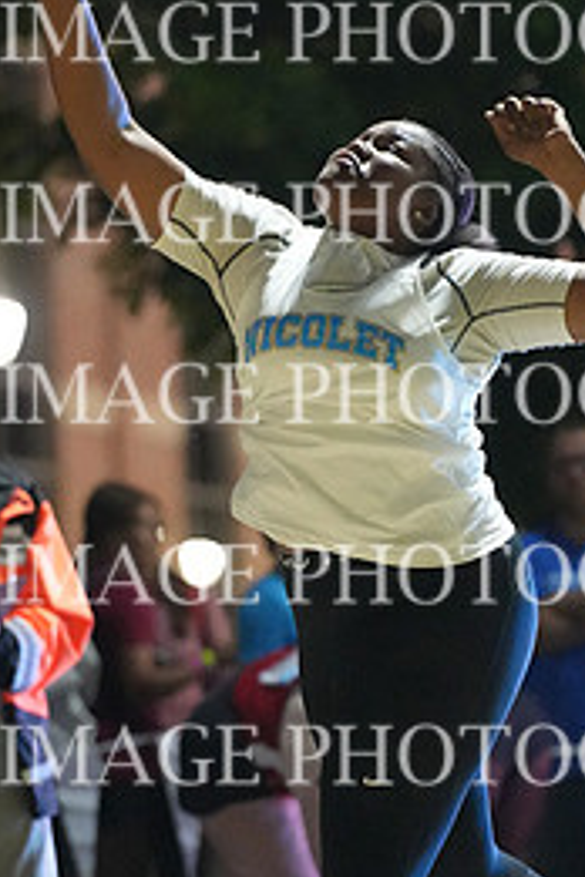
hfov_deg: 4.1
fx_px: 8116
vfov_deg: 6.2
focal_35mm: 333
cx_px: 264
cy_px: 484
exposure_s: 1/1000
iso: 16000
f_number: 2.8
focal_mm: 150
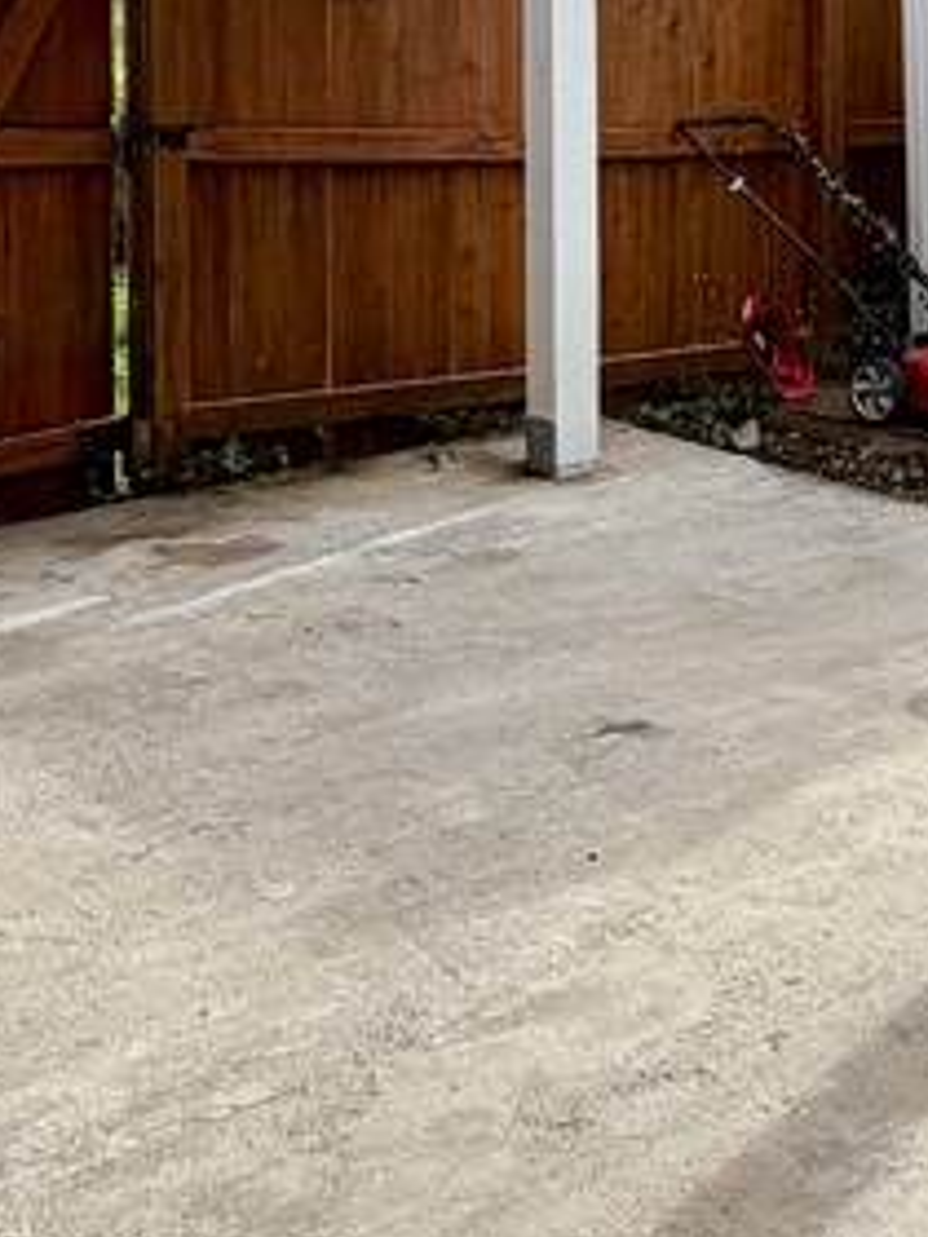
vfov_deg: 33.6
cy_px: 115
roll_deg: -0.4
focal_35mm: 54
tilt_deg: -3.5
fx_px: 1930
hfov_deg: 25.4
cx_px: 981
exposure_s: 1/734
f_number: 2.2
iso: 40
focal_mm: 2.22
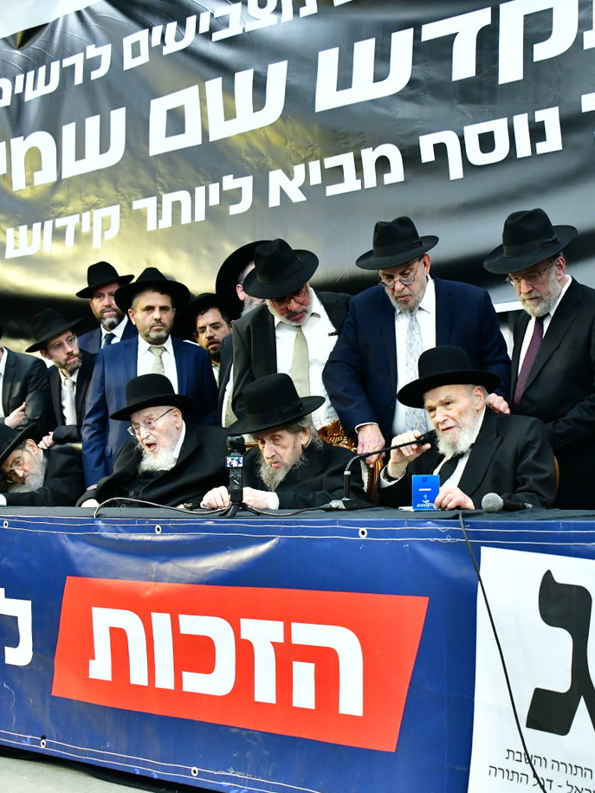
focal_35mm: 47
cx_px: 409
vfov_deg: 40.4
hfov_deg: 30.6
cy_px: 397
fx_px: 1077
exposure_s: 1/250
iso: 4000
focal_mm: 32
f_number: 5.6
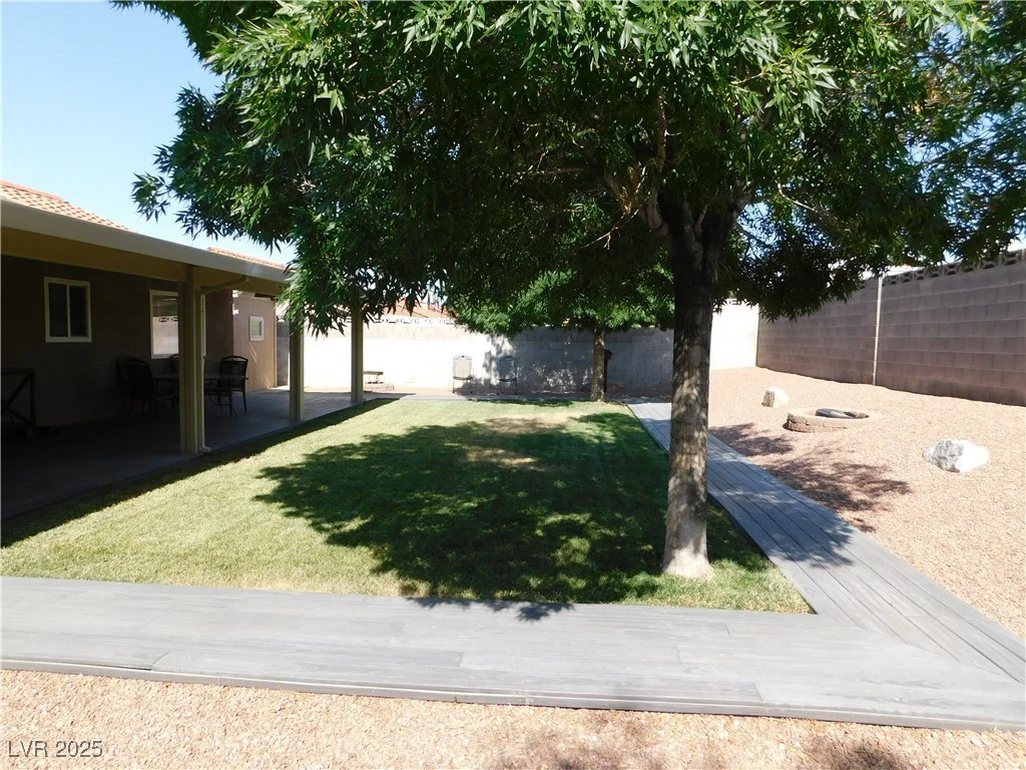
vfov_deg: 58.9
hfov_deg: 73.9
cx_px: 513
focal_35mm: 23
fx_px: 682
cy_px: 385
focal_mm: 4
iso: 125
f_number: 3
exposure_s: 1/800
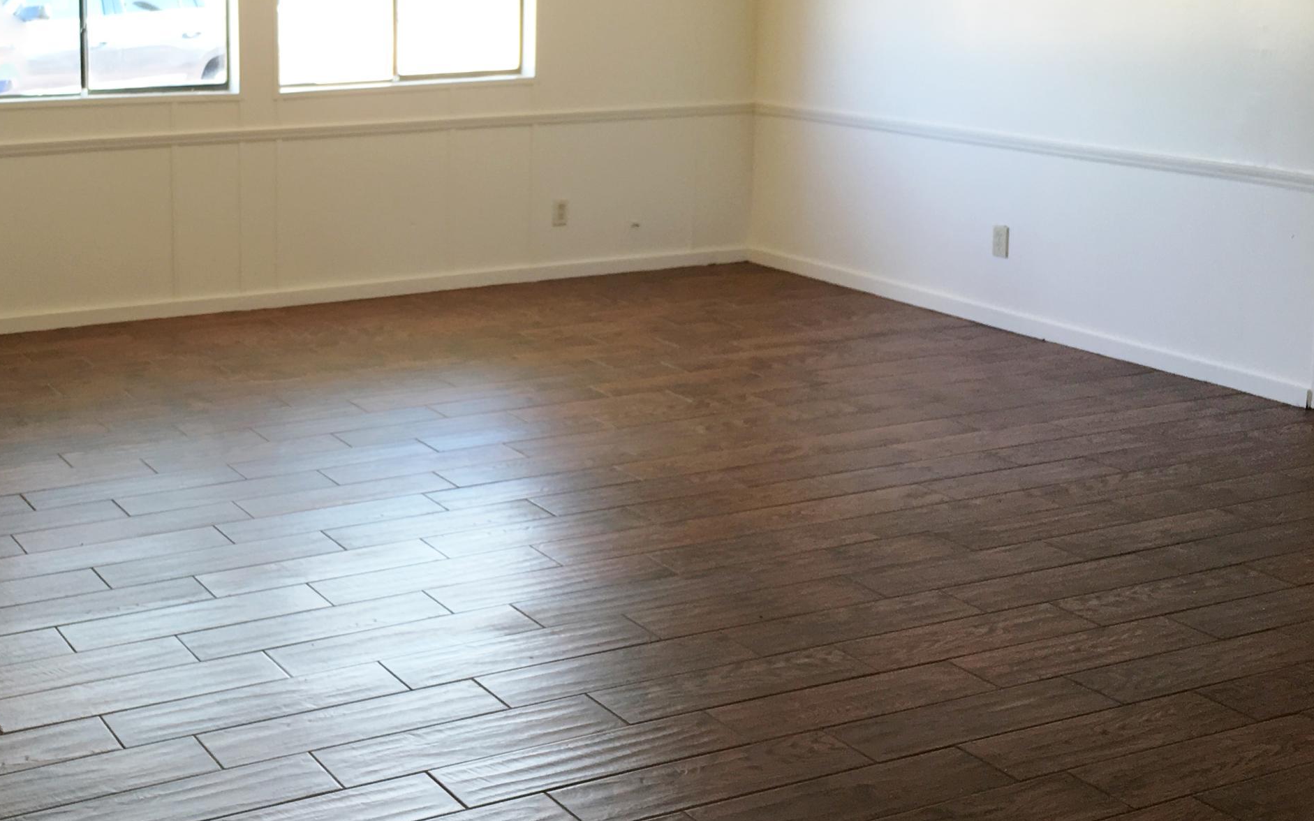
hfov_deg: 39.6
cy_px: 246
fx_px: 1755
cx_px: 280
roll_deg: -0.6
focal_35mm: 49
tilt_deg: -10.2
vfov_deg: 26.1
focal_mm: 4.15
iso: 25
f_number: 2.2
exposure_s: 1/30
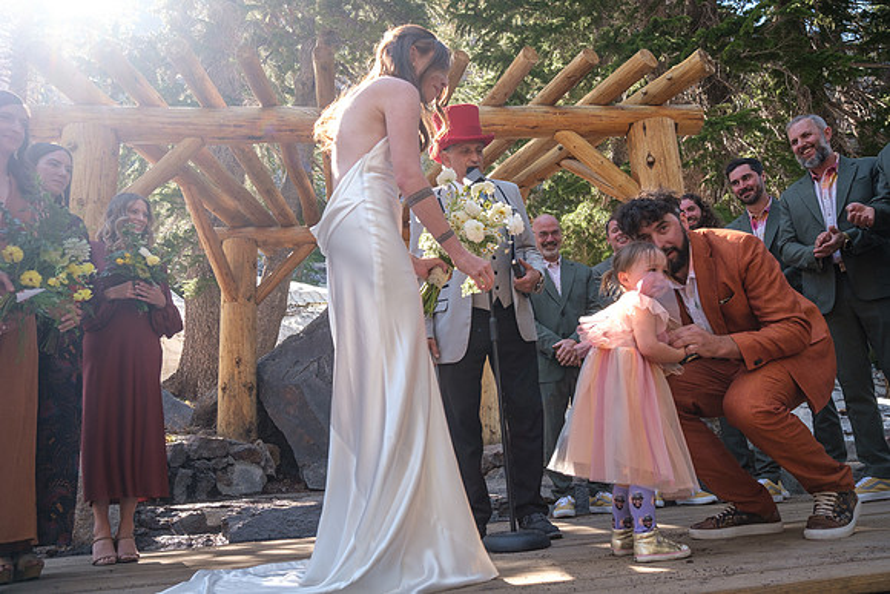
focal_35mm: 27
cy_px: 297
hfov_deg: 67.4
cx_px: 445
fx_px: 668
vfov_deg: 48.0
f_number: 3.6
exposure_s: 1/250
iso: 250
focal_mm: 18
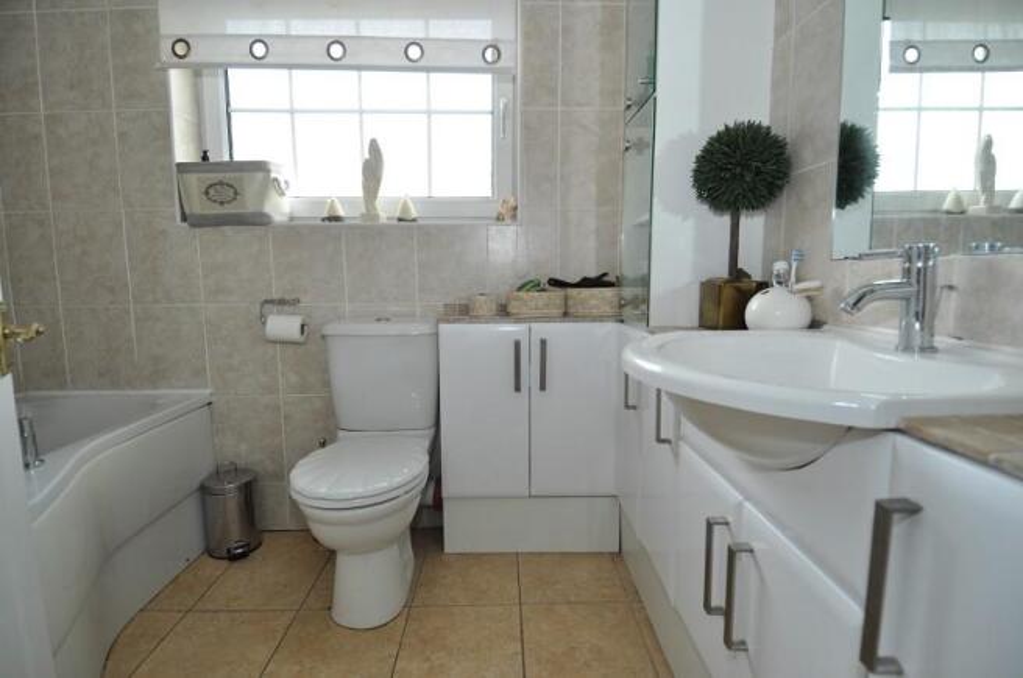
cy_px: 339
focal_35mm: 18
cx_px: 512
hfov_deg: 90.1
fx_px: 511
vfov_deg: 67.2
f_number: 4.5
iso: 400
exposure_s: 1/100
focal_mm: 12
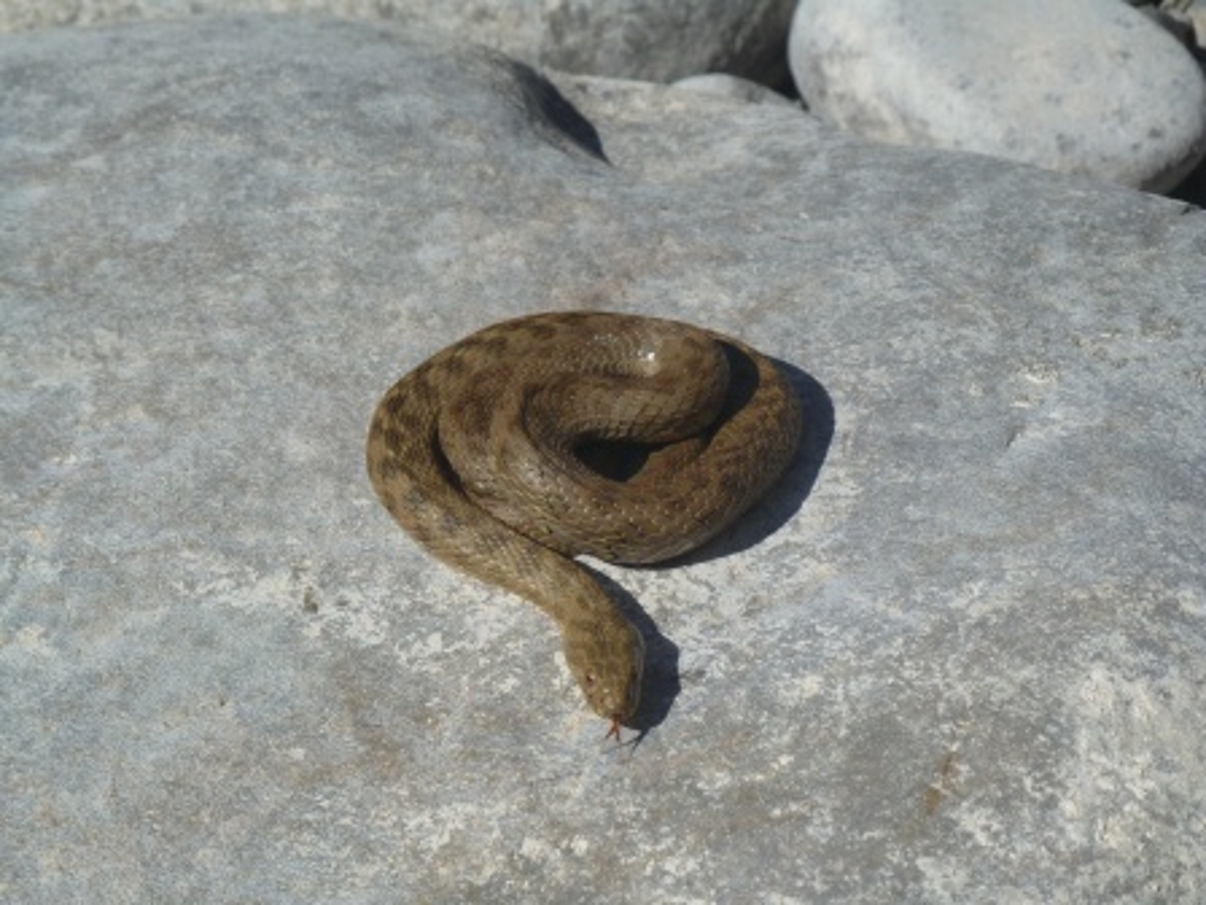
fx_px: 8675
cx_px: 603
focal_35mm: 249
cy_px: 452
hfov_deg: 8.0
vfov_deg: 6.0
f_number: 5.6
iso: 100
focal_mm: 44.5
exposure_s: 1/640
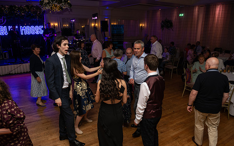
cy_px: 74
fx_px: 159
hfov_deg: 72.5
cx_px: 117
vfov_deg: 49.3
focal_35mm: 25
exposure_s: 1/160
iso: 500
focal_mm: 24
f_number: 3.5
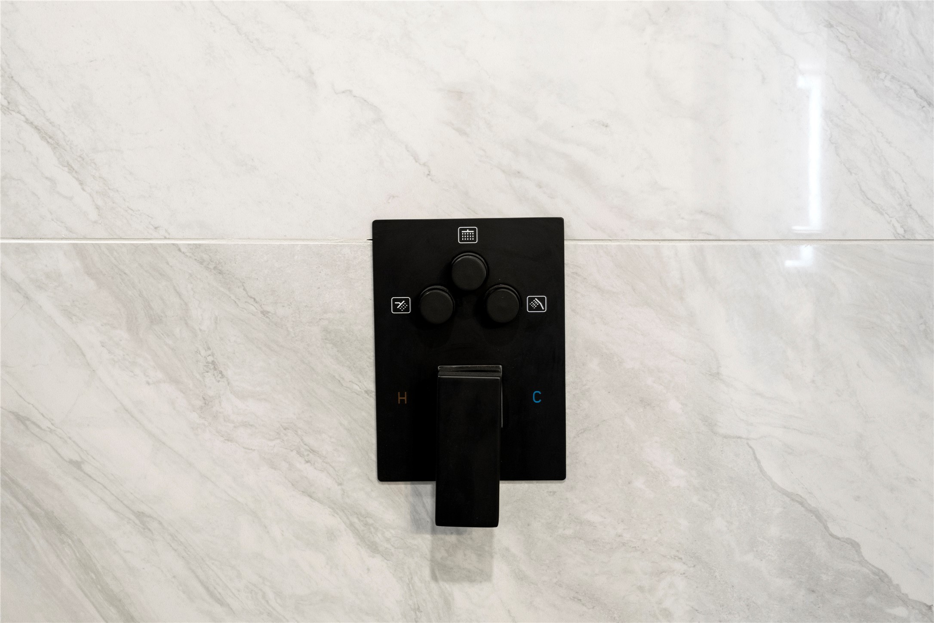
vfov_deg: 28.6
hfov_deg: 41.9
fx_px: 1219
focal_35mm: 47
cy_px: 312
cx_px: 467
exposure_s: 1/13
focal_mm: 47
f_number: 10
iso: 1000
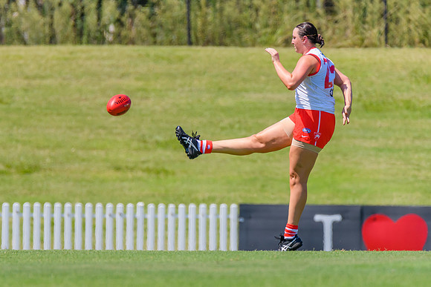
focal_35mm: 931
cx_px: 181
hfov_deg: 2.2
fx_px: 11151
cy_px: 174
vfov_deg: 1.5
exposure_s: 1/2000
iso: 800
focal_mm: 600
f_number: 7.1
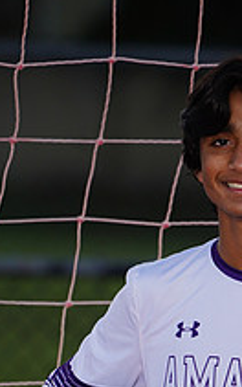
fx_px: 10587
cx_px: 215
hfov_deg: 1.3
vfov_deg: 2.1
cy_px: 479
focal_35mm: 1004
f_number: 5.6
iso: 200
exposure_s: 1/250
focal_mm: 358
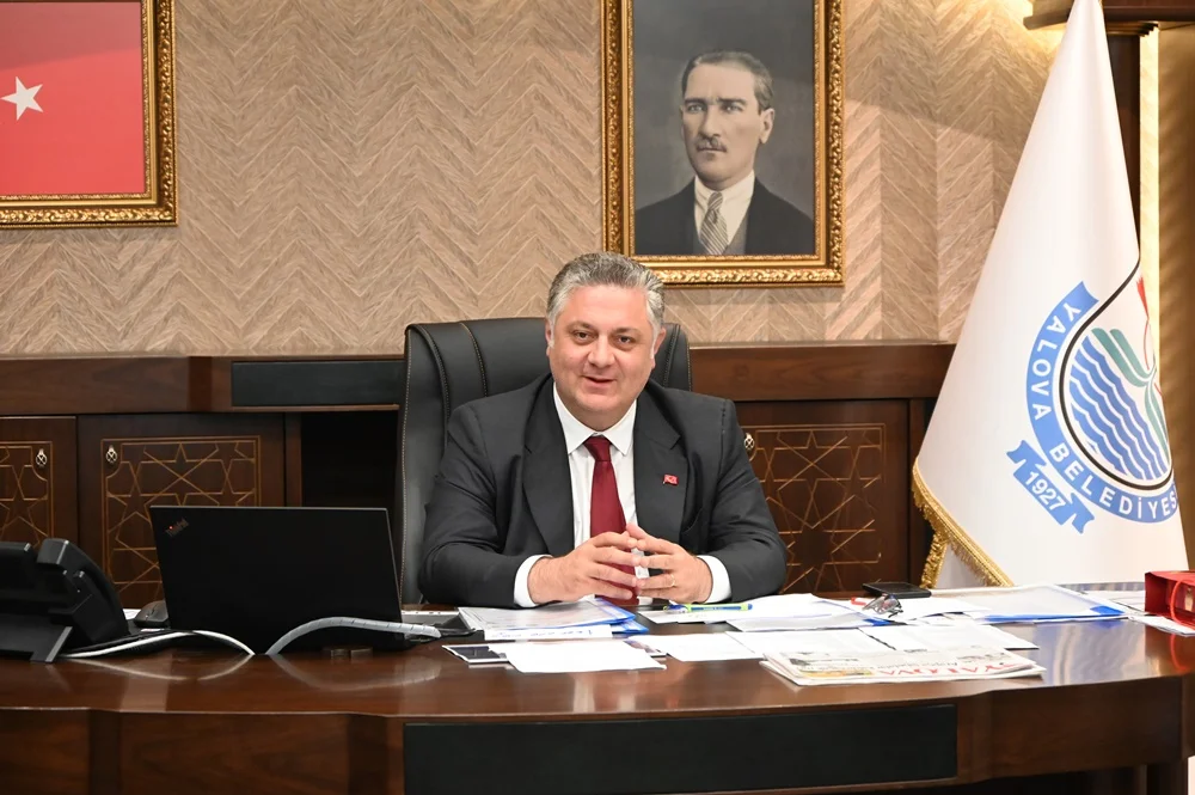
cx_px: 598
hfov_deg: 20.4
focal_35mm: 100
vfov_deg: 13.7
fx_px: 3317
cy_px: 398
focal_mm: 100
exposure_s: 1/125
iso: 8000
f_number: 6.3
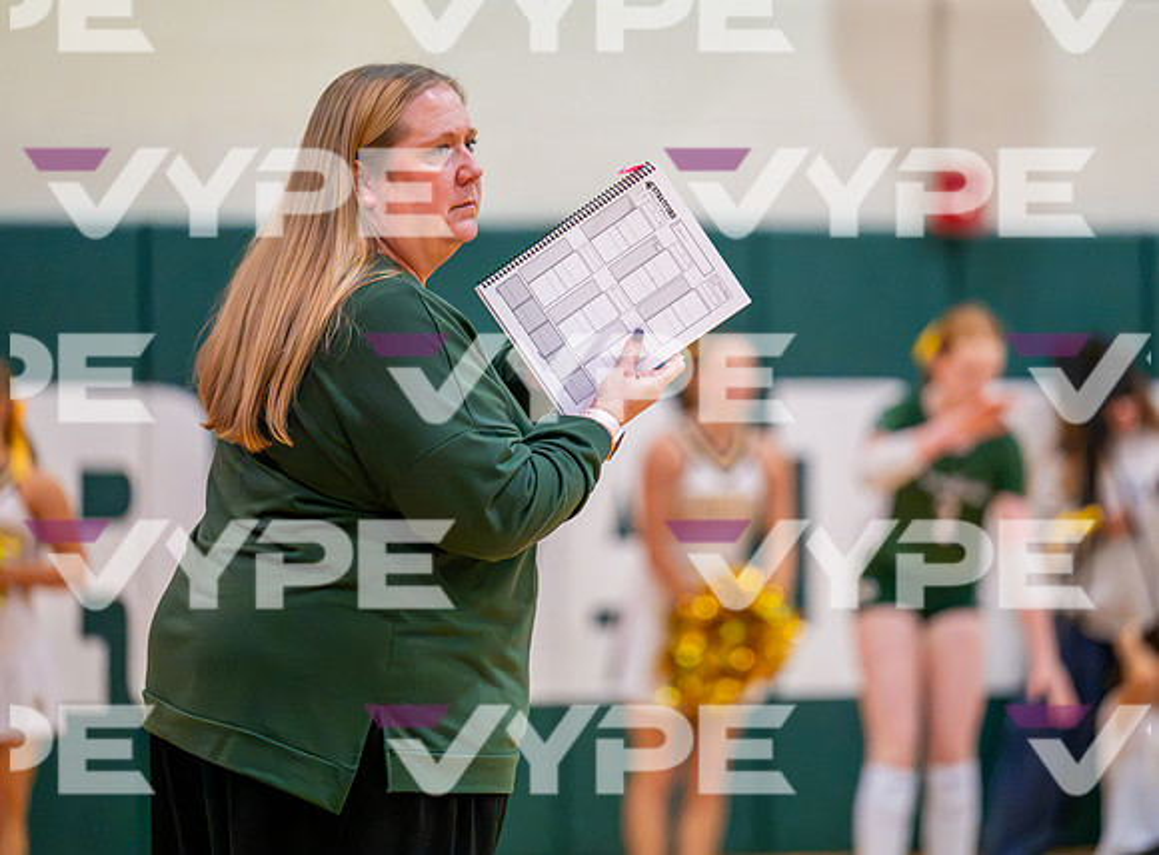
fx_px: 6973
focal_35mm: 209
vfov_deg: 7.0
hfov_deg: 9.5
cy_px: 403
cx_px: 657
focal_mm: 180
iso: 9000
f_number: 2.8
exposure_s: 1/800
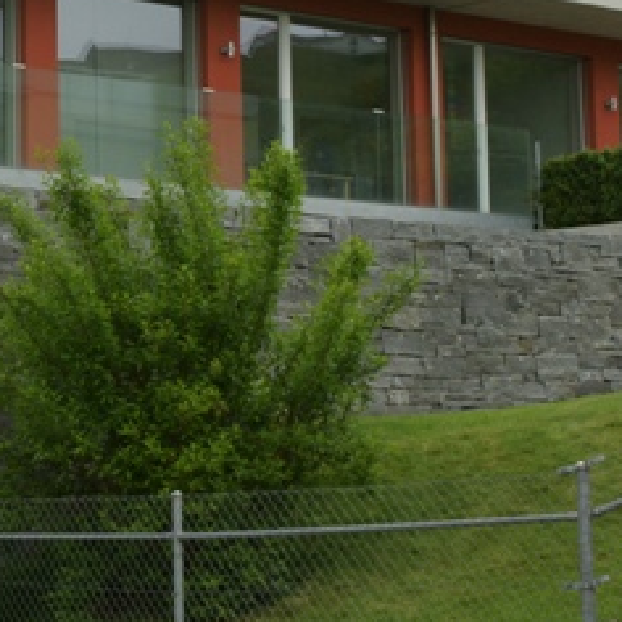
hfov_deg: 14.2
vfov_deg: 14.3
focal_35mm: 121
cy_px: 104
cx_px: -13
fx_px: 2463
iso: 200
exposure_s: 1/125
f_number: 11
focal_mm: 35
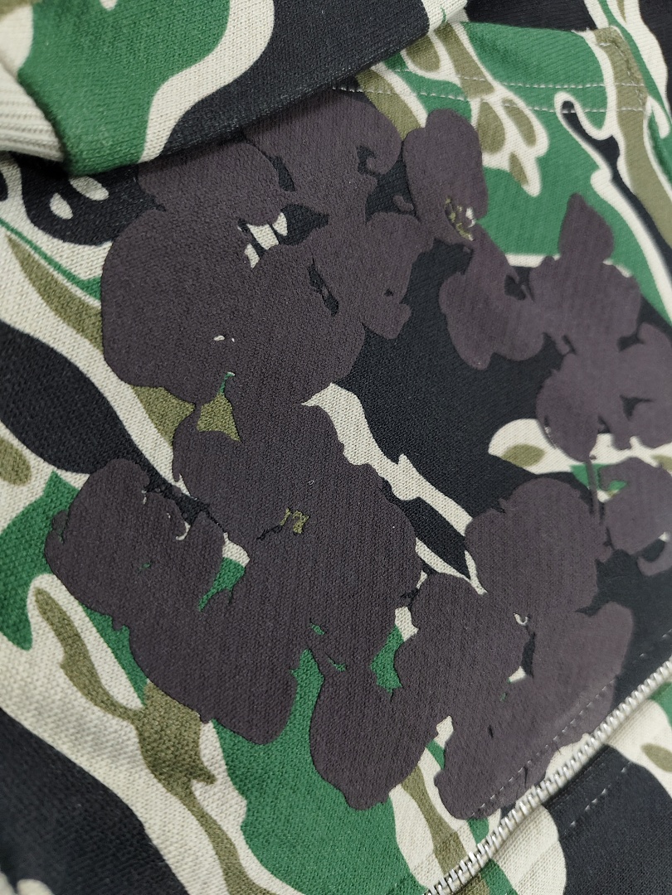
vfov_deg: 71.6
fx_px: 621
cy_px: 448
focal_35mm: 24
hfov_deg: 56.8
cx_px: 336
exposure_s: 1/100
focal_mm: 5.56
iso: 2110
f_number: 1.88
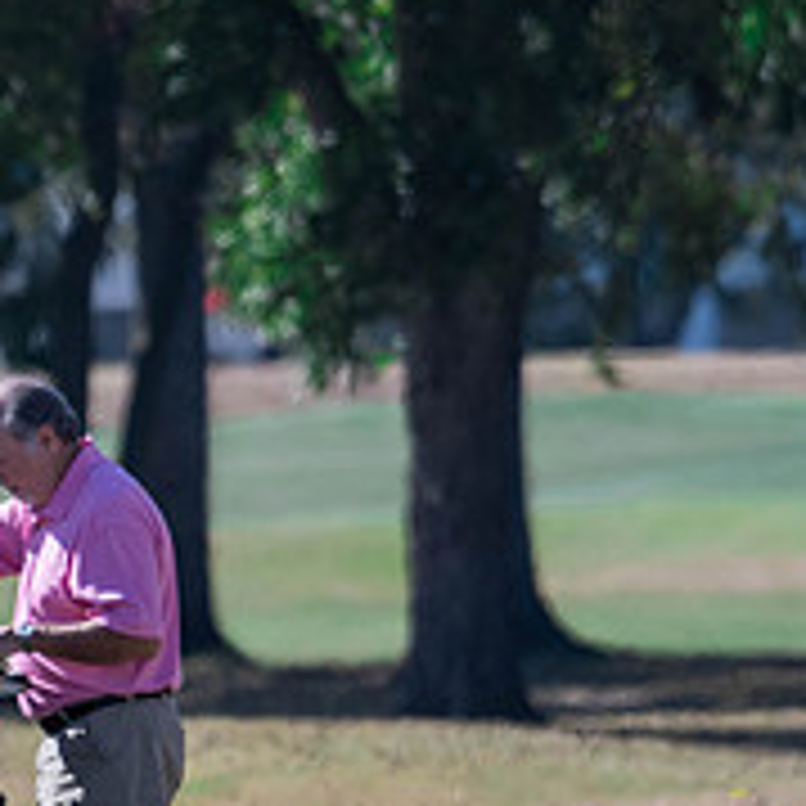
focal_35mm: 1403
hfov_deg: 1.2
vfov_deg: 1.2
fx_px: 36959
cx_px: -207
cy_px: 736
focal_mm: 340
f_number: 5.6
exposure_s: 1/1600
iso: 400
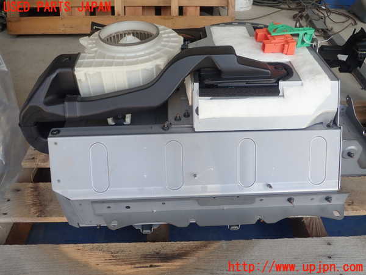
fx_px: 317
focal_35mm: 30
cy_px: 138
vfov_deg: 46.8
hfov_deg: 60.0
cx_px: 183
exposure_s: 1/125
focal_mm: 5.5
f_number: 2.3
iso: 100
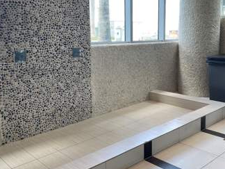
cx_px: 117
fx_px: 240
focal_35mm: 37
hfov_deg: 50.1
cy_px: 66
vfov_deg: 38.5
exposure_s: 1/120
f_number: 1.6
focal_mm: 5.1
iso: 50
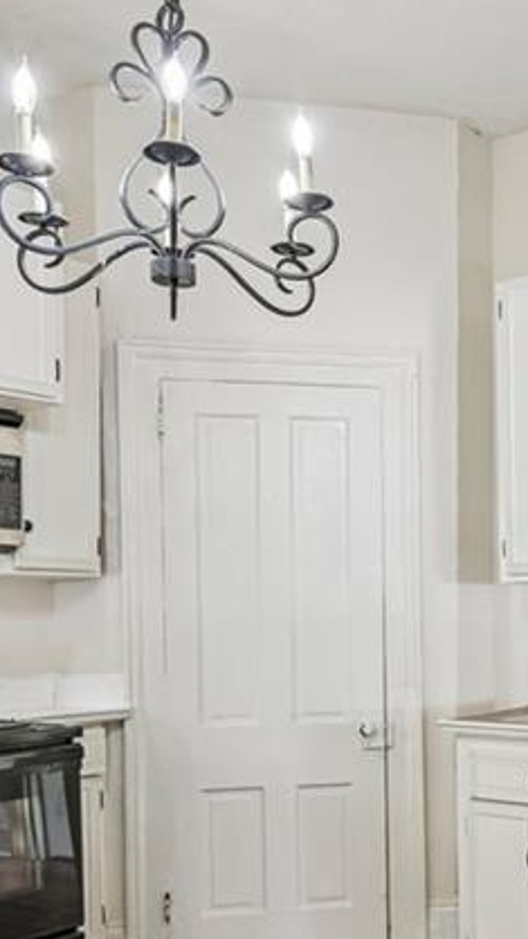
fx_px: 1021
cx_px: 586
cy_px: 630
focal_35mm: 41
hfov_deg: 26.6
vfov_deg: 48.5
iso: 360
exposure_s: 1/15
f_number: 8
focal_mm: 16
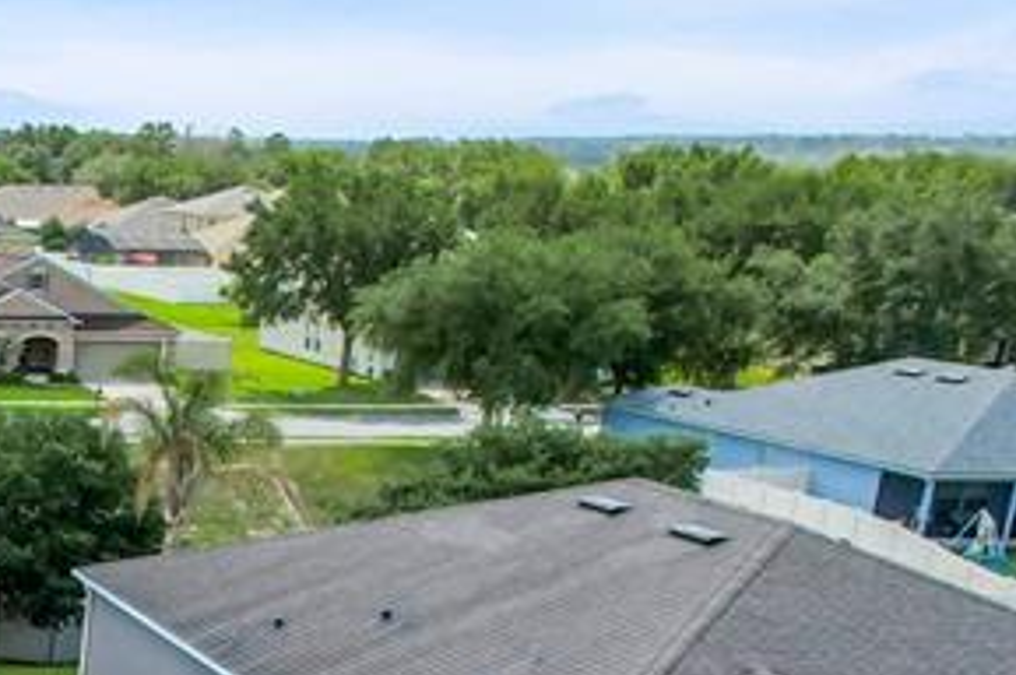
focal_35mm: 78
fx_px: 2199
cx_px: -668
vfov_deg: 16.5
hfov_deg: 20.5
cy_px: 889
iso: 100
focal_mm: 8.38
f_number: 2.8
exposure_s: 1/200
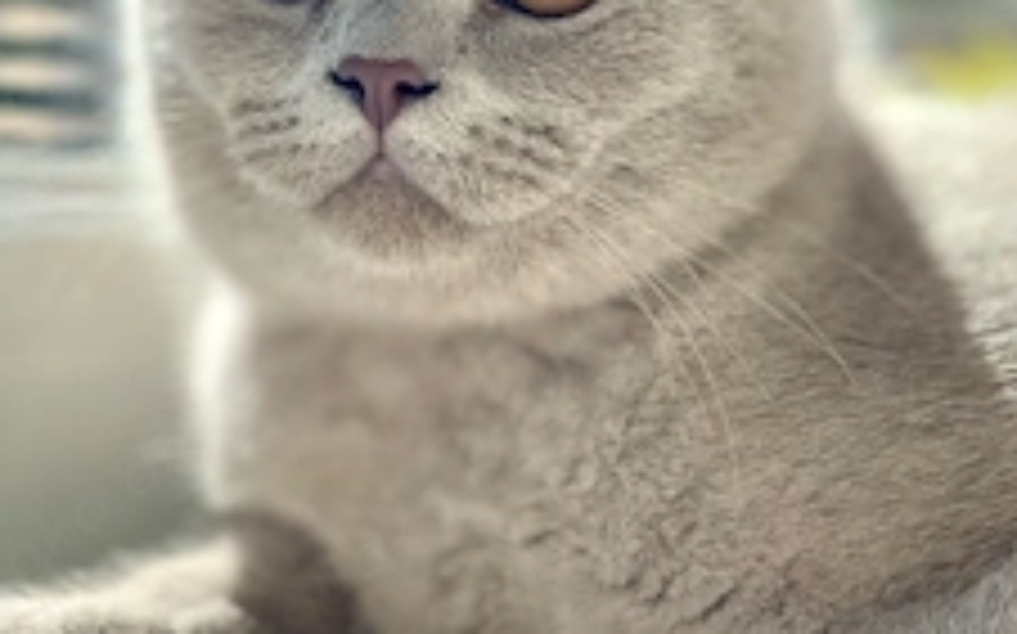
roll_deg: -2.1
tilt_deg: -7.5
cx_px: 504
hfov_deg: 17.4
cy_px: 229
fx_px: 3324
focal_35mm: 120
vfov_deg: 10.9
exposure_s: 1/585
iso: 32
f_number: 2.2
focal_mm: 7.5
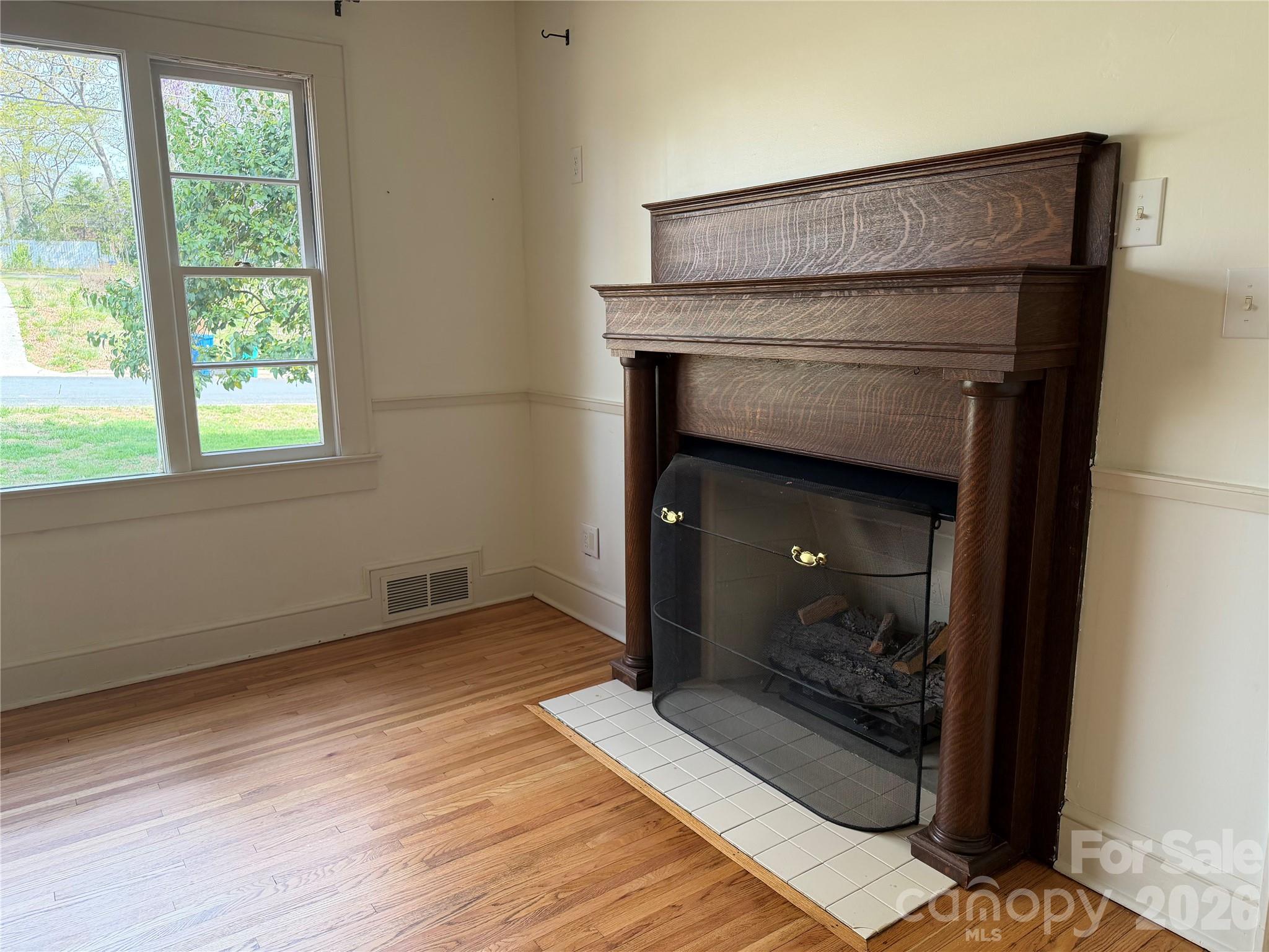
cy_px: 476
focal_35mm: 24
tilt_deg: -11.3
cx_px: 634
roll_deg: +0.9
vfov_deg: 56.8
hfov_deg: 71.6
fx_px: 880
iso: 160
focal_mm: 6.76
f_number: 1.78
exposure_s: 1/226
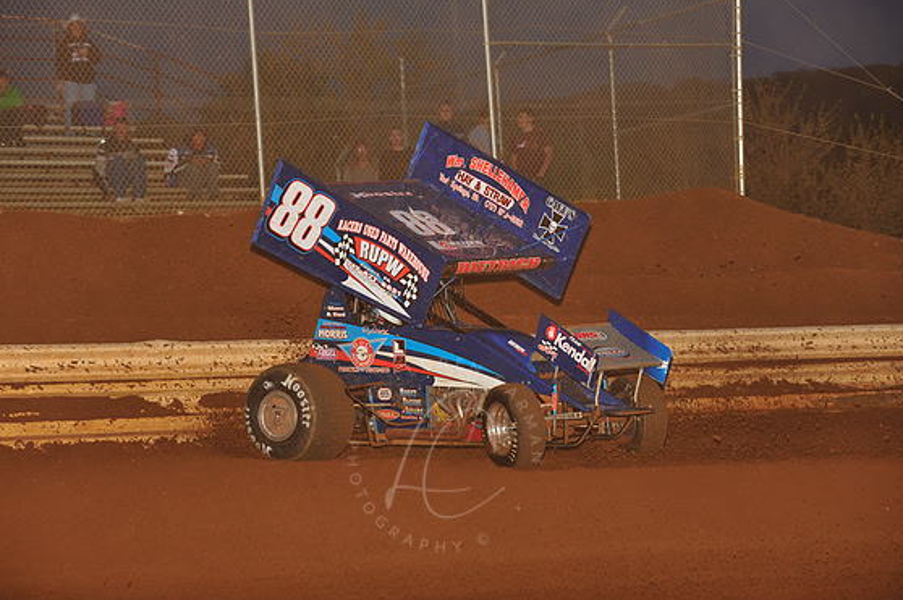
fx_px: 3258
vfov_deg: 10.5
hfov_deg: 15.8
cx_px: 443
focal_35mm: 130
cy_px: 306
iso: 1000
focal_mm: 125
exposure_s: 1/320
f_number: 6.3
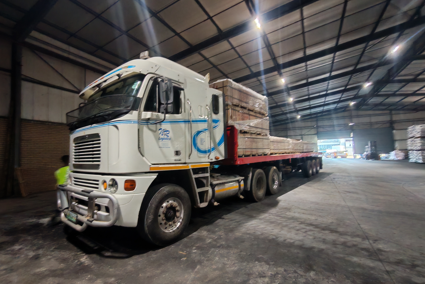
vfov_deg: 70.4
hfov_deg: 93.3
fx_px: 201
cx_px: 210
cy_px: 146
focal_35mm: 17
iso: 500
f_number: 2.2
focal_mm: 1.96
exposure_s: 1/14
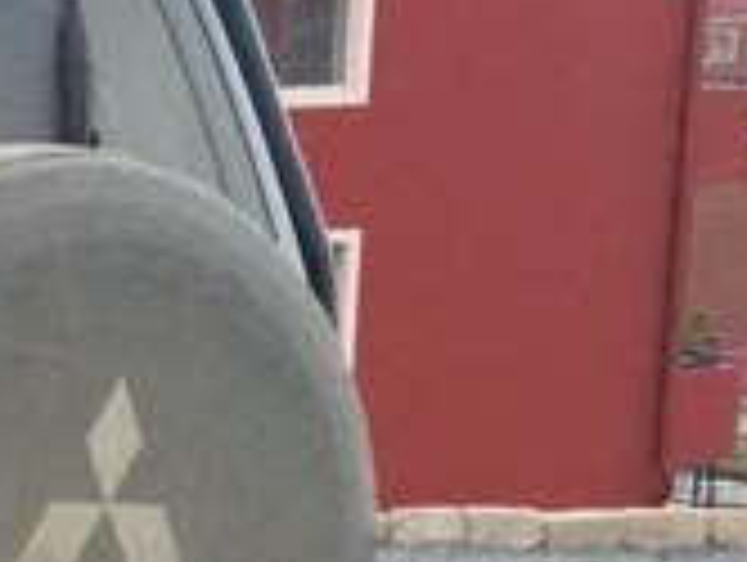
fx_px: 2485
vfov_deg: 12.6
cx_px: -662
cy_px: 663
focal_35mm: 115
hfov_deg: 14.6
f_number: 2.2
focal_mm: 4.15
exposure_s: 1/33
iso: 64
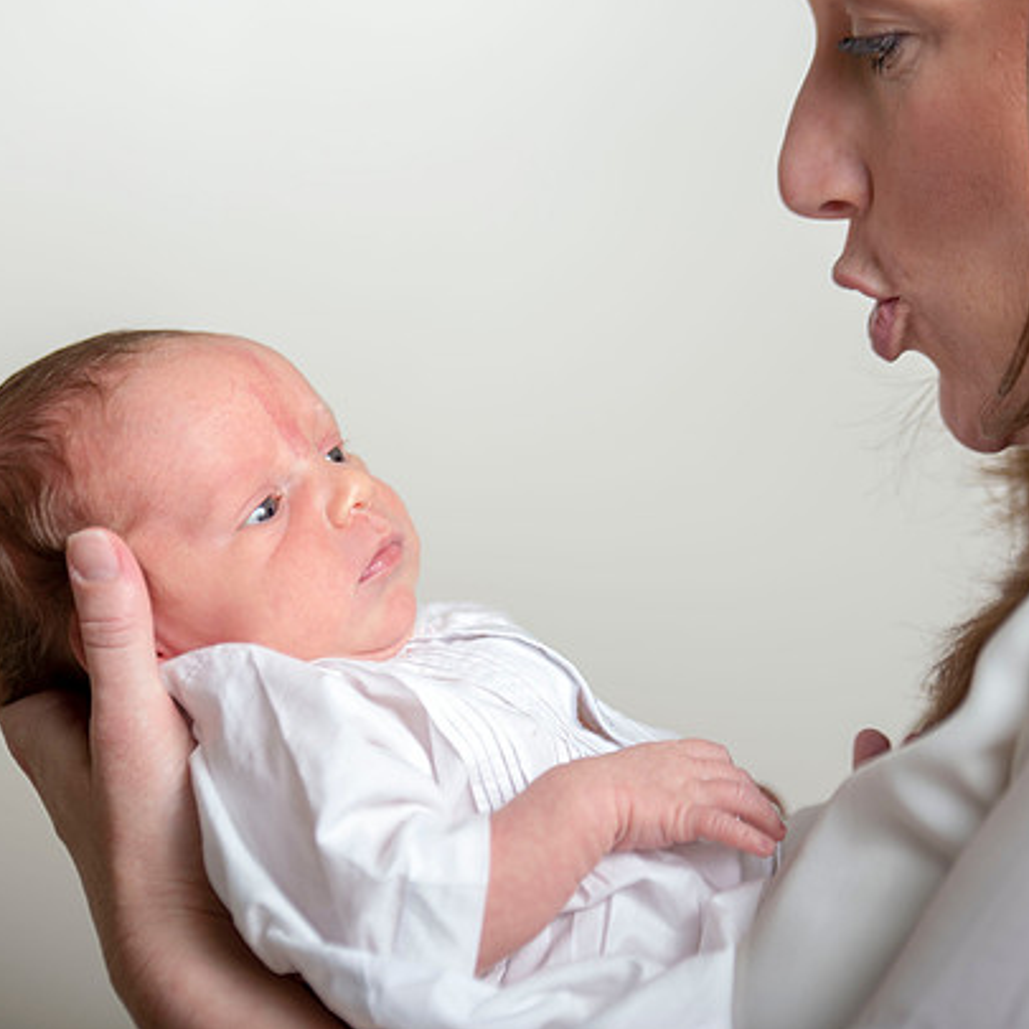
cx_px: 489
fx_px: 5179
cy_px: 480
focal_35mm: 154
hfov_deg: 11.3
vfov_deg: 11.3
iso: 80
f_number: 2.8
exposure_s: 1/200
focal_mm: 112
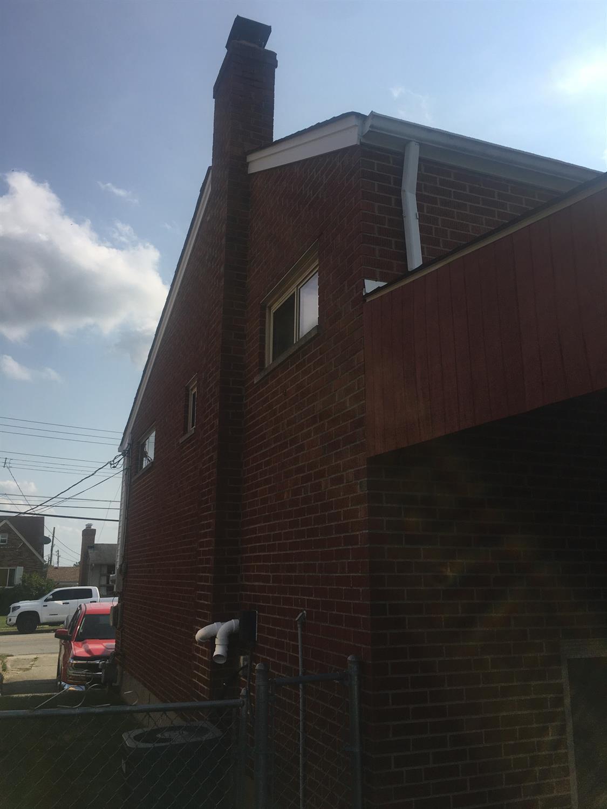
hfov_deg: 48.2
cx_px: 304
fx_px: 678
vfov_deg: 61.7
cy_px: 404
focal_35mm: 29
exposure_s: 1/2024
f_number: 2.2
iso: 25
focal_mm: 4.15
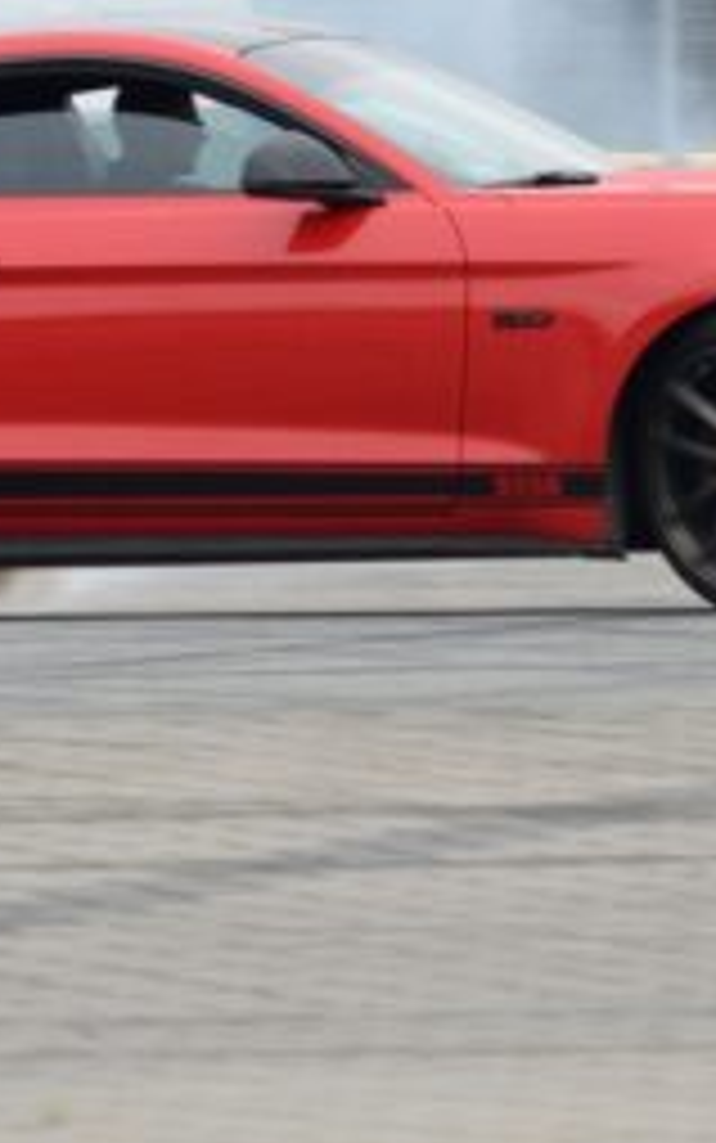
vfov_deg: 3.5
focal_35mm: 592
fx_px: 18462
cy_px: 423
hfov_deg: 2.2
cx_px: 441
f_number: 6.3
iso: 400
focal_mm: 170
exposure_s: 1/160
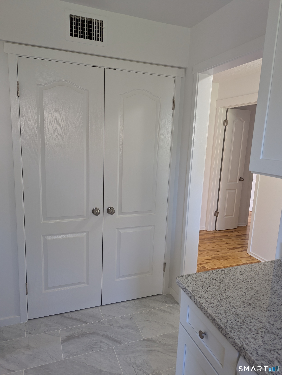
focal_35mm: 24
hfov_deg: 56.9
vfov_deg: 71.5
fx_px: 260
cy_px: 188
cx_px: 141
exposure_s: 1/60
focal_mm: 6.81
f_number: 1.85
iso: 113
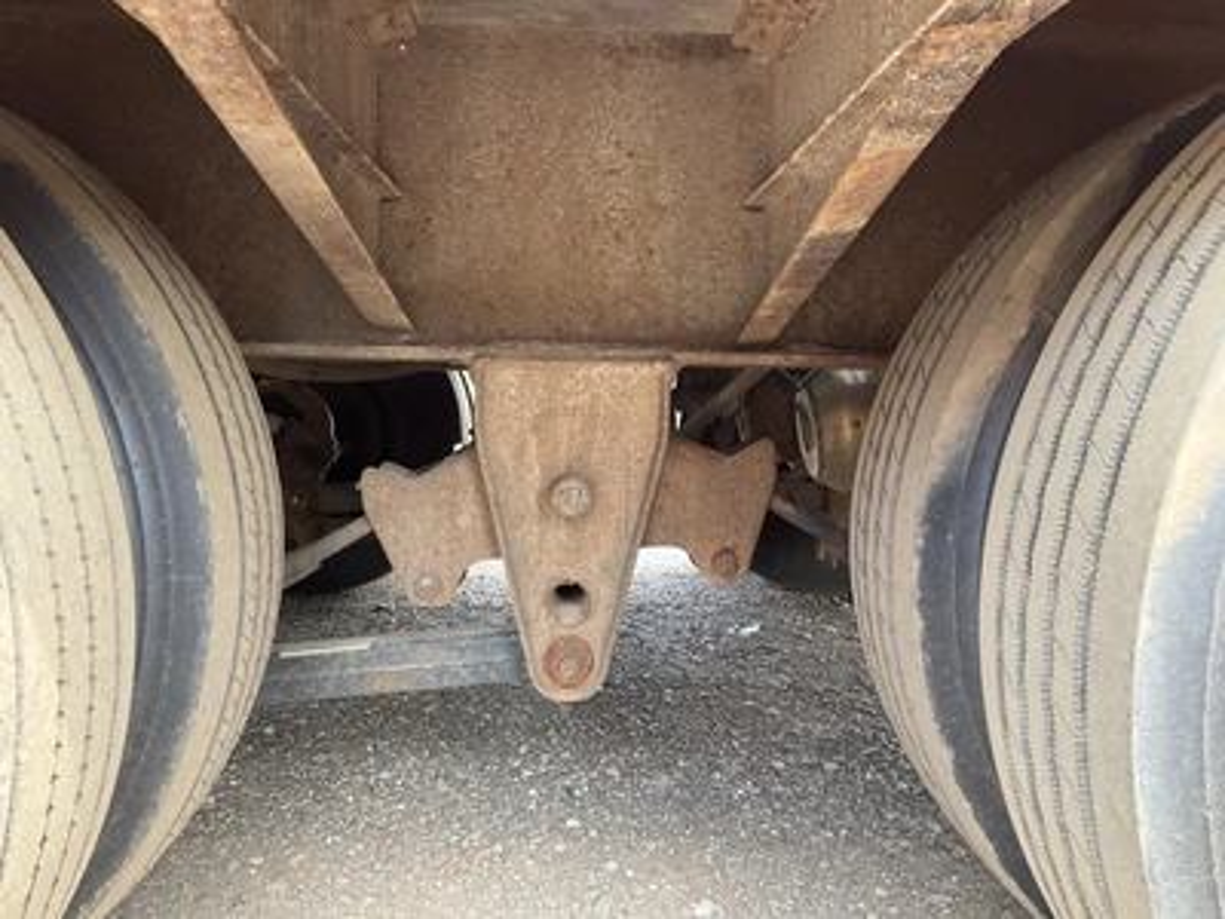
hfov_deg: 61.7
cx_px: 612
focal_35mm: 29
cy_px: 460
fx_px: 1026
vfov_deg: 48.2
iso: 64
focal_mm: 3
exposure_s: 1/102
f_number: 1.8
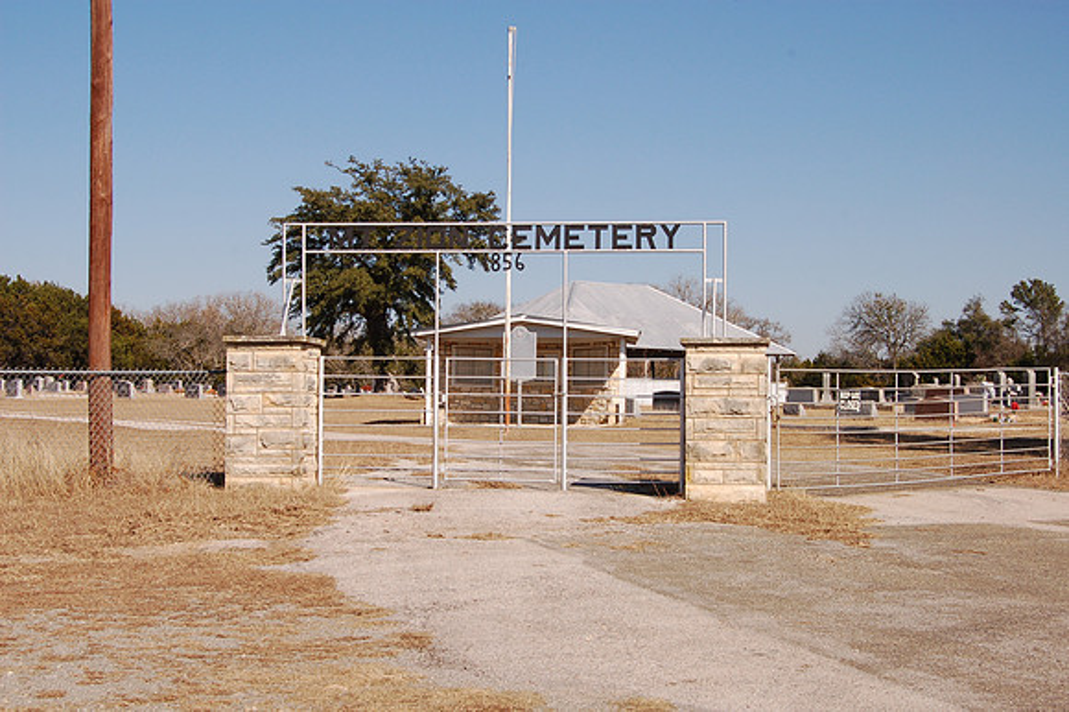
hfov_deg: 35.1
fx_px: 1692
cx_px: 534
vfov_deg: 23.8
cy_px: 356
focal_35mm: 57
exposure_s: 1/320
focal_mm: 38
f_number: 11
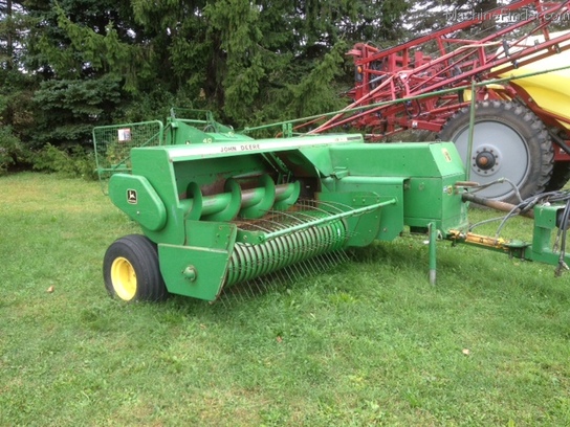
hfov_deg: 52.6
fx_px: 576
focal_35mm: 35
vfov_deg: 40.7
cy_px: 214
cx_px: 285
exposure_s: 1/120
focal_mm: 4.28
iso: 100
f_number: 2.4
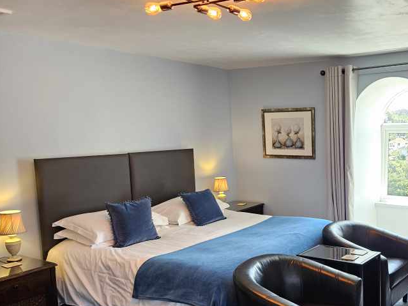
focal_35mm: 36
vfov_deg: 39.4
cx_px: 306
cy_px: 194
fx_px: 424
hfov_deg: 49.3
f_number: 1.8
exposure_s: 1/100
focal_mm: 5.4
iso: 125
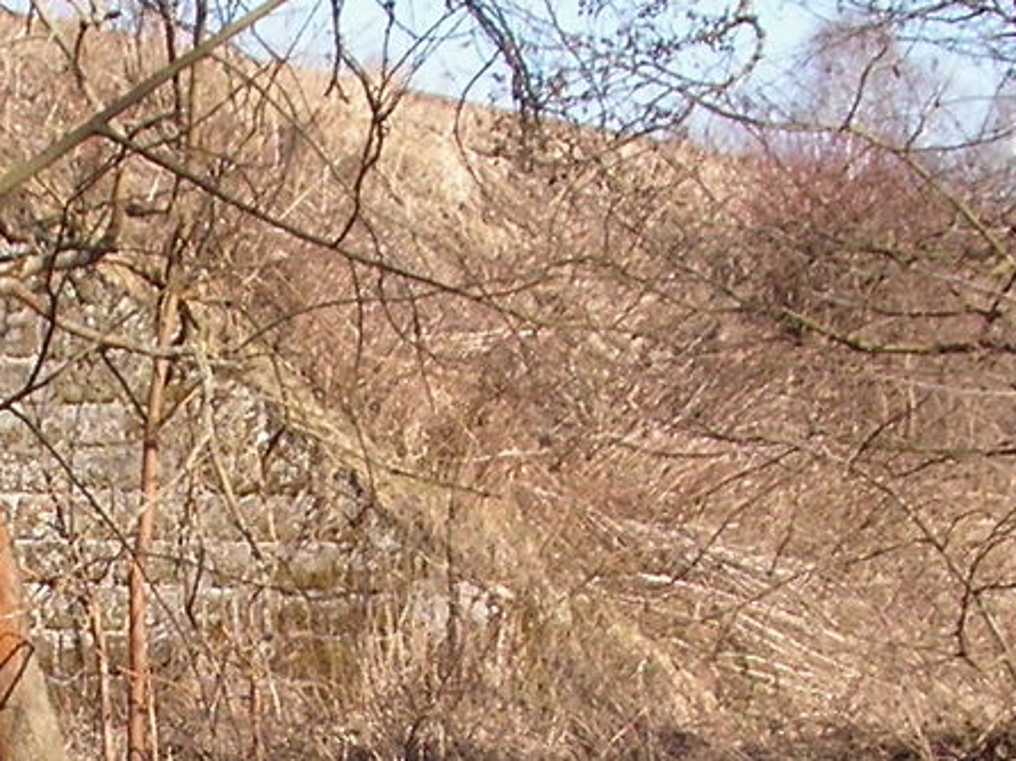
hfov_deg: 12.6
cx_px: 30
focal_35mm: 155
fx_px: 4547
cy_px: 804
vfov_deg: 9.5
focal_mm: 6
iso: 50
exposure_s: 1/320
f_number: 3.2
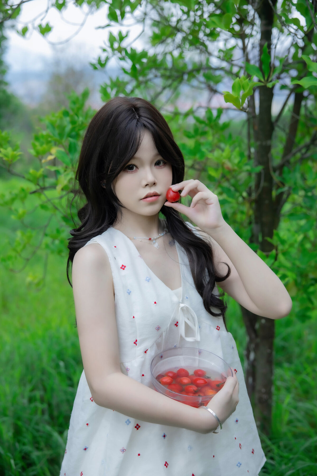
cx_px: 158
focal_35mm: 48
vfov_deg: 41.1
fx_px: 634
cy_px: 238
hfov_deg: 28.1
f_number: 3.2
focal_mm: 48
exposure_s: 1/125
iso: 200
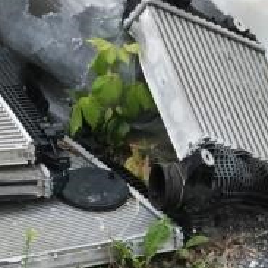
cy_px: 647
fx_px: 1568
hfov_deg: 9.5
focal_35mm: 179
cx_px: 420
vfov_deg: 8.8
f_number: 2.2
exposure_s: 1/452
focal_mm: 4.15
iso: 25
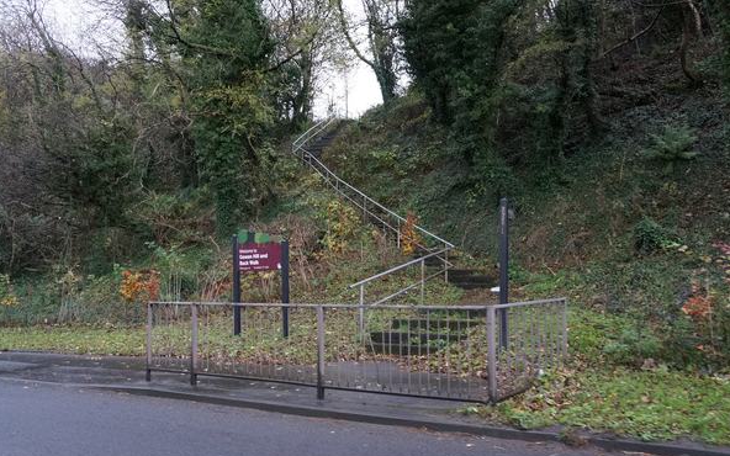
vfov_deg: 40.6
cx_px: 363
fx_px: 617
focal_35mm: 31
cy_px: 226
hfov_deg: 61.2
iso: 2000
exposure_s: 1/160
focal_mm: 20
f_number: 4
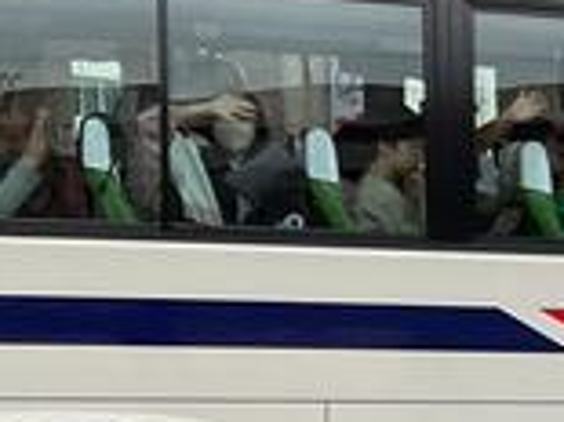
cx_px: 975
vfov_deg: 11.1
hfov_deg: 13.7
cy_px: 493
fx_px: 2133
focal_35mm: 131
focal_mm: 3
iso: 32
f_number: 1.8
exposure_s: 1/120
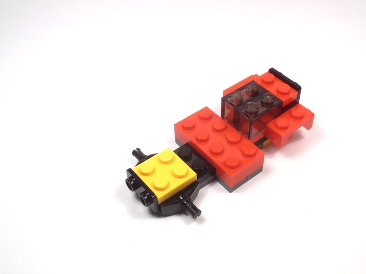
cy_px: 132
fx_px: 486
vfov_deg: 31.5
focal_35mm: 46
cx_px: 212
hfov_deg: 41.1
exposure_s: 1/125
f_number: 3.9
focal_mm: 6.61
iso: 80
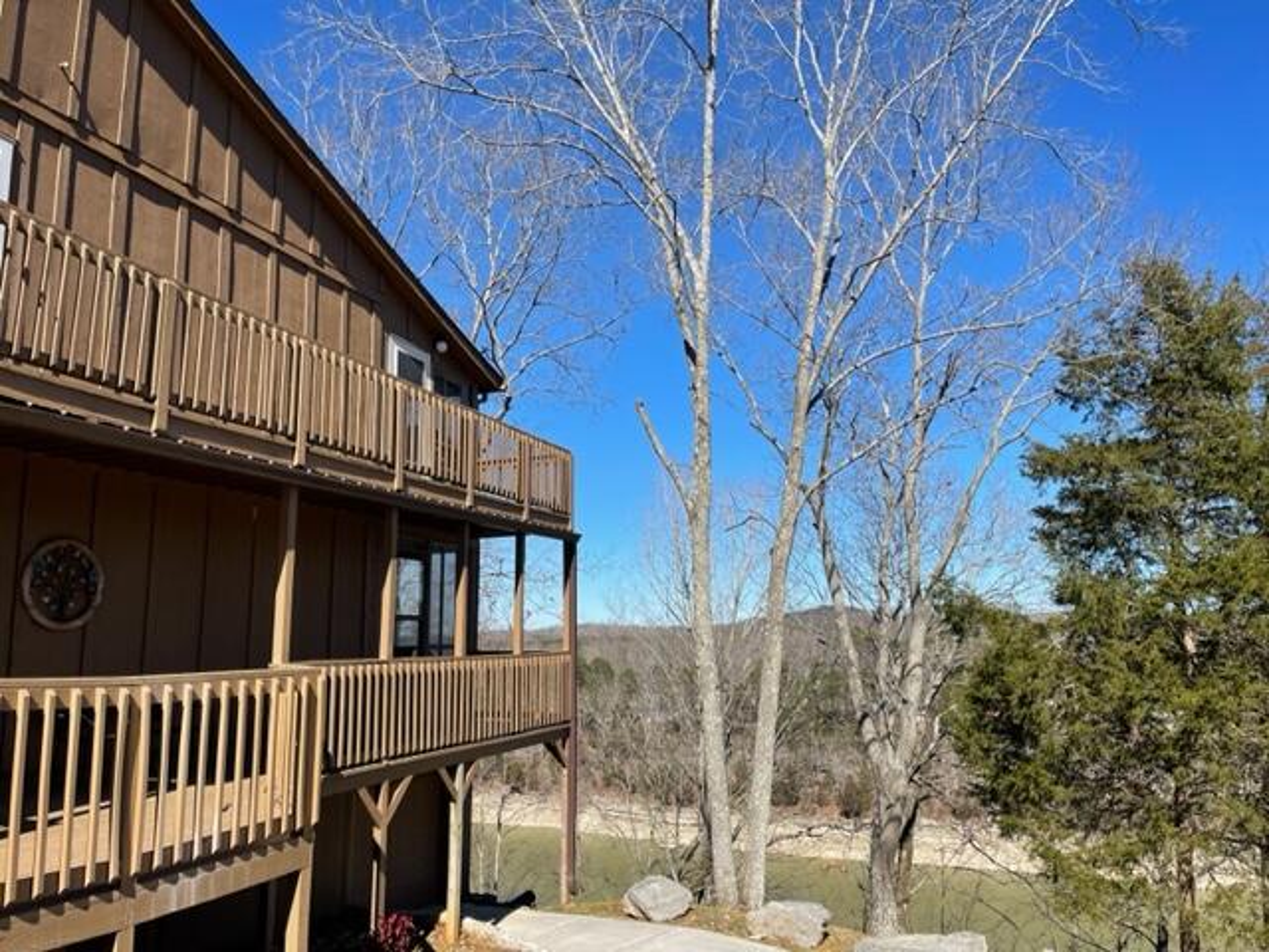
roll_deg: +0.5
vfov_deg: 53.1
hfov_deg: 67.3
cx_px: 634
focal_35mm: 26
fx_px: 953
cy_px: 476
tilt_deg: +8.4
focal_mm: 5.1
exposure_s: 1/3003
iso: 32
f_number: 1.6
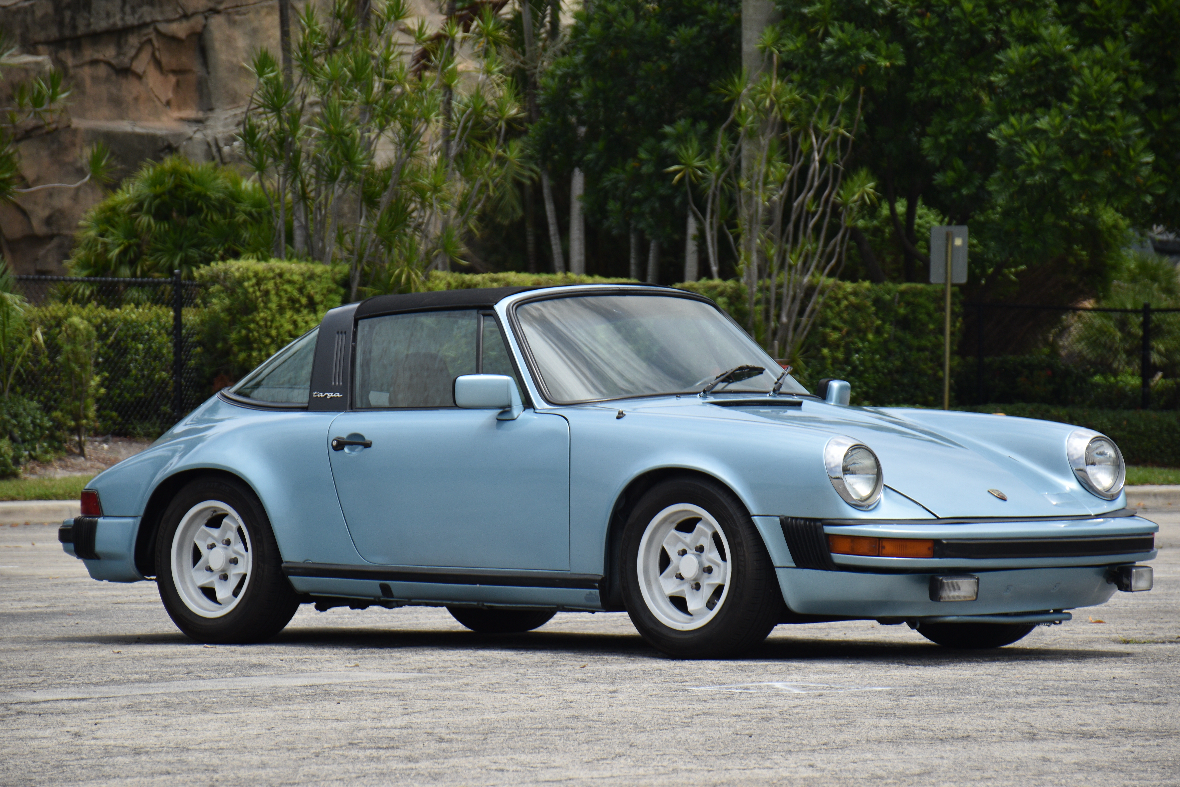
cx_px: 590
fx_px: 5506
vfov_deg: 8.2
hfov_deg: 12.2
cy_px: 394
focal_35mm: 168
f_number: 6.3
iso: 200
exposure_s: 1/640
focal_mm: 112
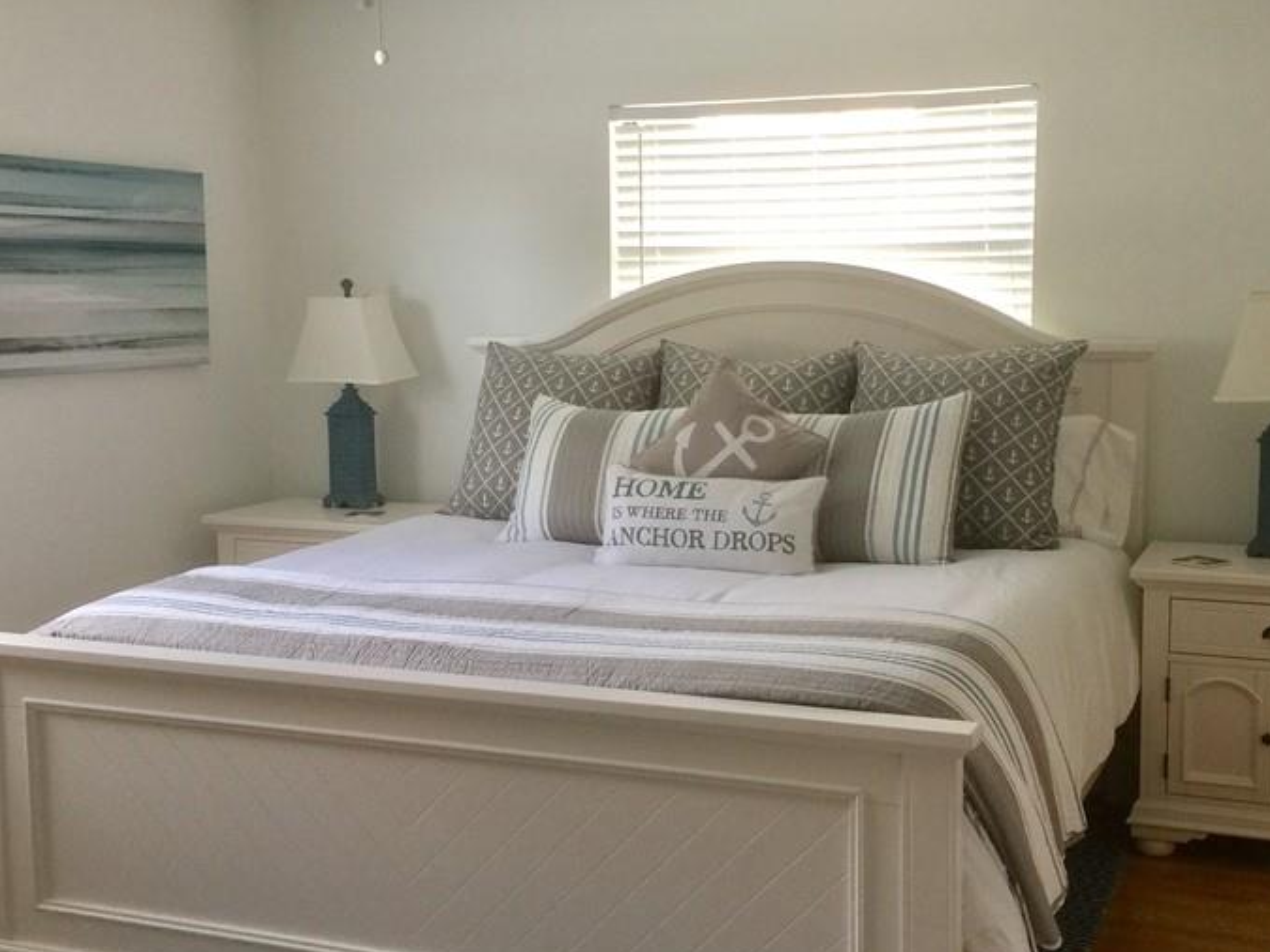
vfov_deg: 32.9
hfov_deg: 42.9
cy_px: 465
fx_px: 1614
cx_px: 721
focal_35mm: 44
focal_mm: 4.15
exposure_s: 1/15
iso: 40
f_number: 2.2
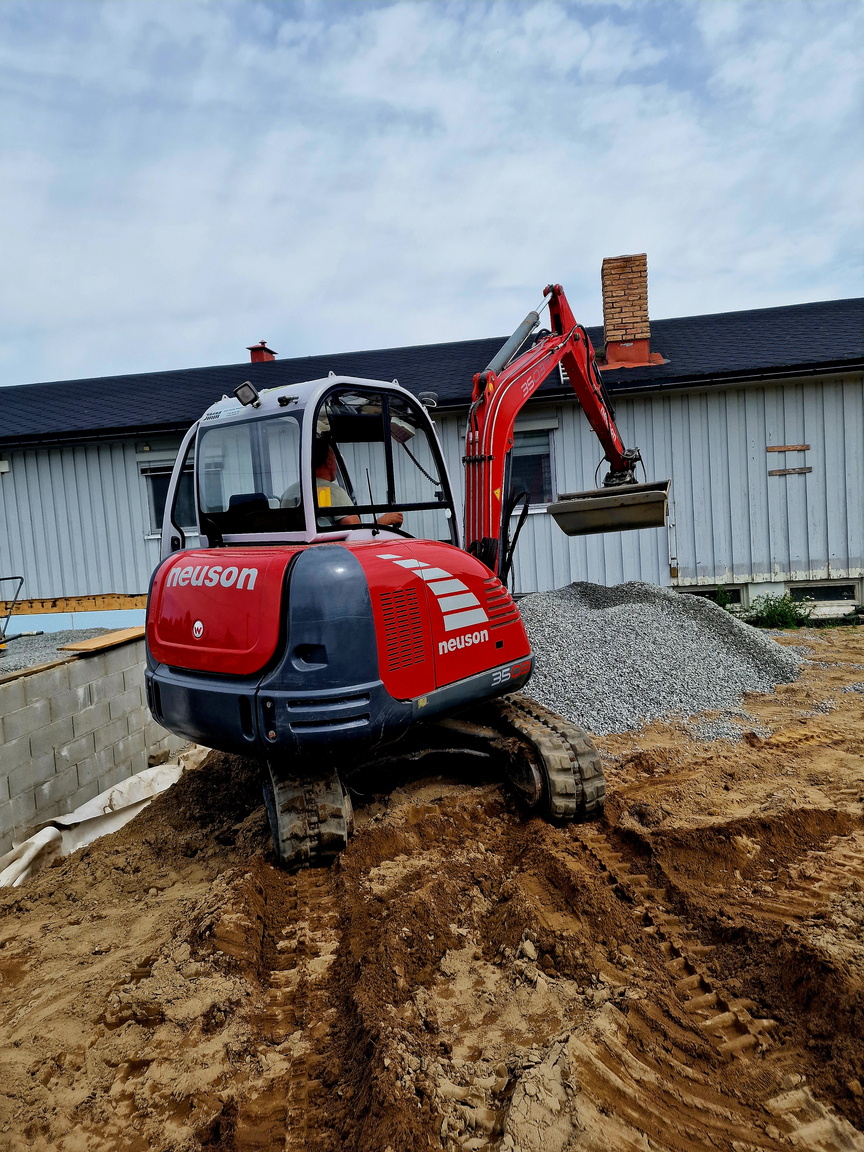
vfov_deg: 73.9
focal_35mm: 23
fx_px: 765
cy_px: 576
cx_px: 432
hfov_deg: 58.9
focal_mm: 6.4
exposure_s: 1/1429
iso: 50
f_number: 1.8
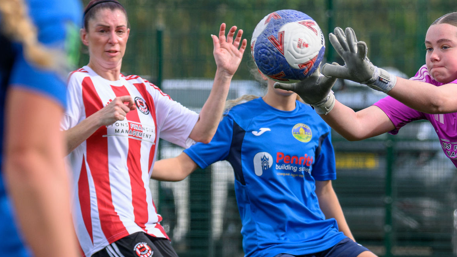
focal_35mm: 781
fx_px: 9464
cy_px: 142
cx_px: 591
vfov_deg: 1.6
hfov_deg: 2.8
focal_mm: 220
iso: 900
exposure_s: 1/2000
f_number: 5
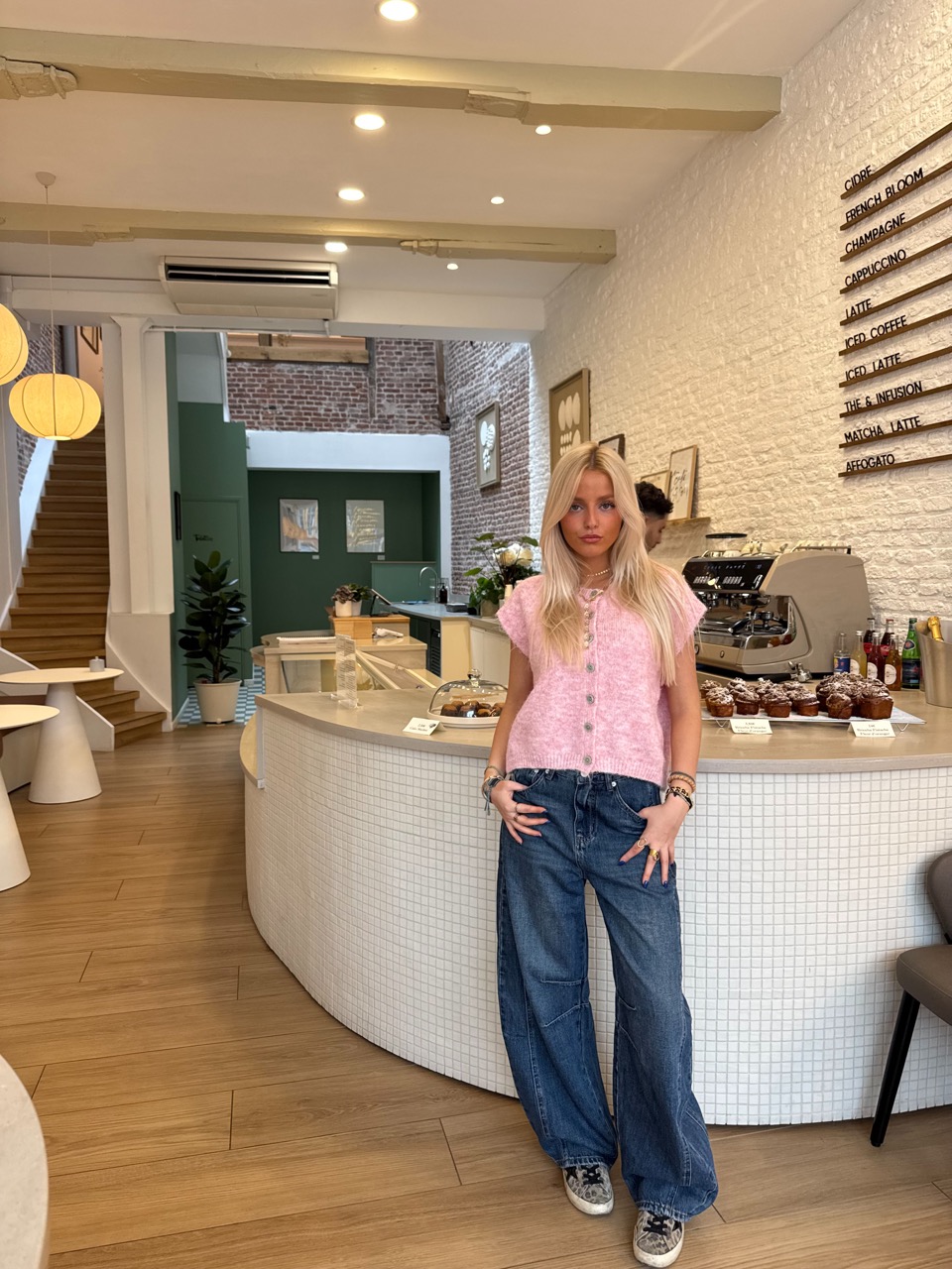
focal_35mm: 24
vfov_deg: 71.6
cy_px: 634
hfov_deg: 56.8
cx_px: 476
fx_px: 880
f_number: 1.78
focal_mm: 6.76
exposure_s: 1/121
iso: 100
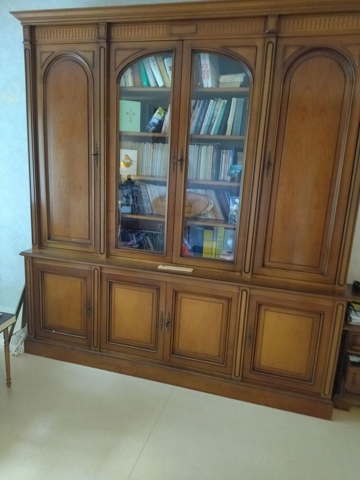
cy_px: 240
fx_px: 374
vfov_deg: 65.3
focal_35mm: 27
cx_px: 180
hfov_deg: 51.4
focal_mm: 4.74
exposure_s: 1/25
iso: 497
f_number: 1.79
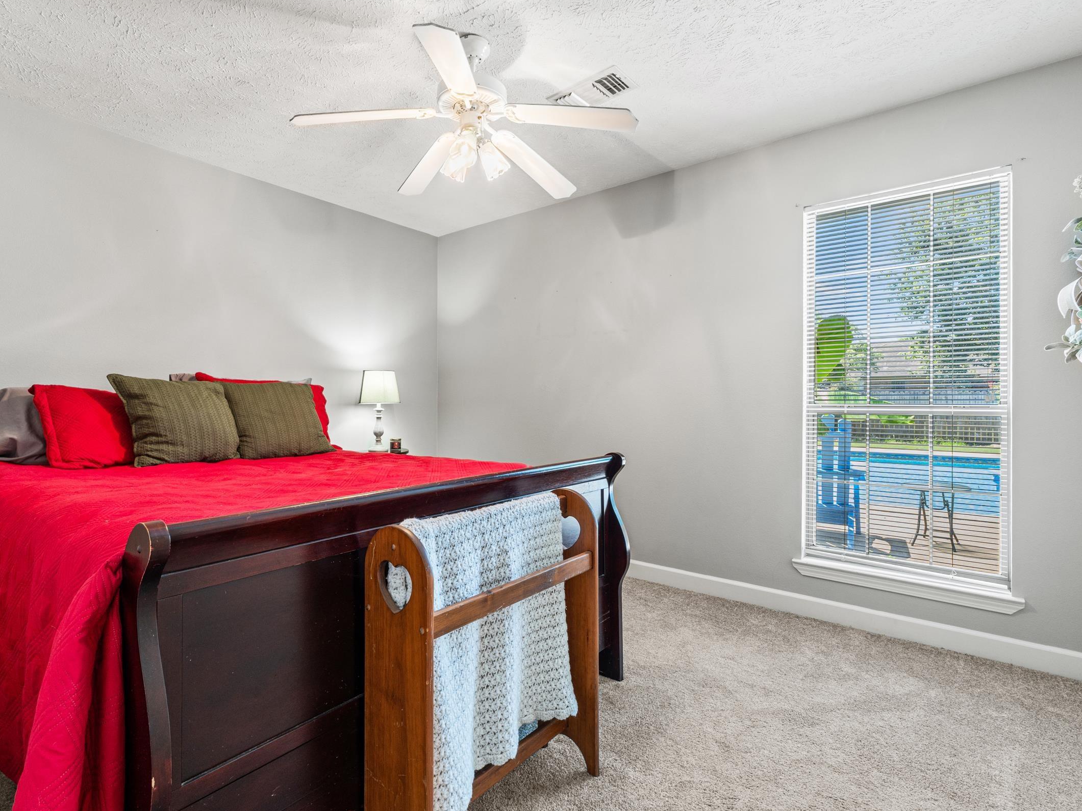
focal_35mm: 17
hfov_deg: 90.9
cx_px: 507
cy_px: 409
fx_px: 531
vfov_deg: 74.7
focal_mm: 10
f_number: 8
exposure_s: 1/3
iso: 250
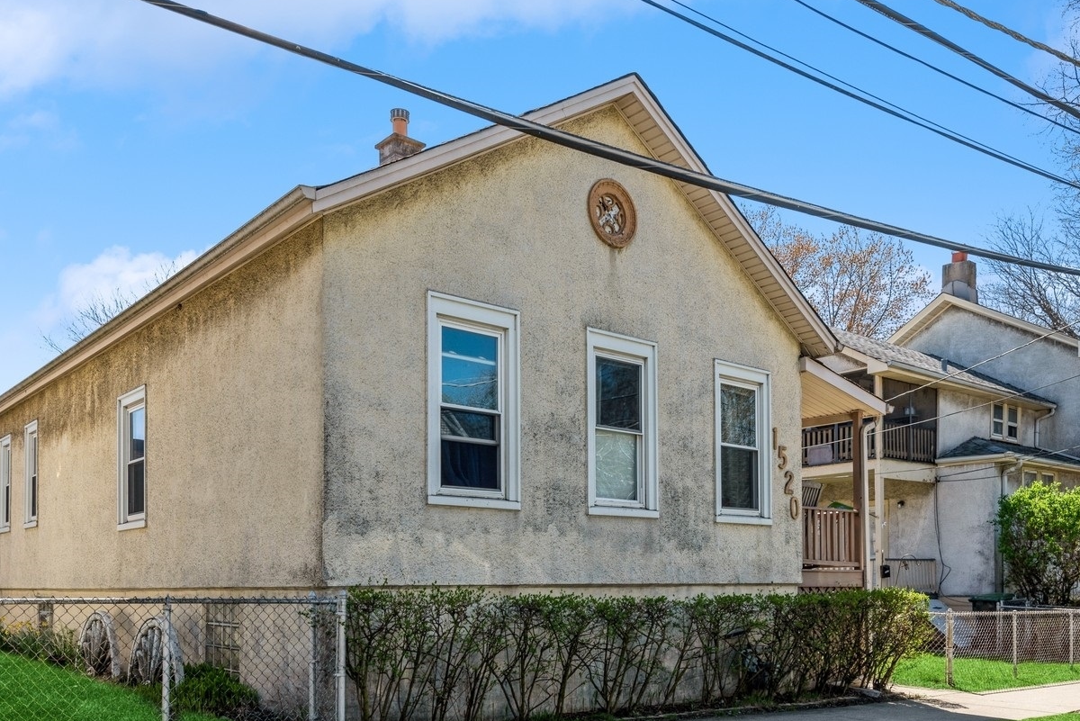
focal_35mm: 32
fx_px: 960
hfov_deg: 58.7
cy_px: 462
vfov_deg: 40.8
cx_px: 562
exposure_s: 1/250
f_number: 9
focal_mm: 24
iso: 200
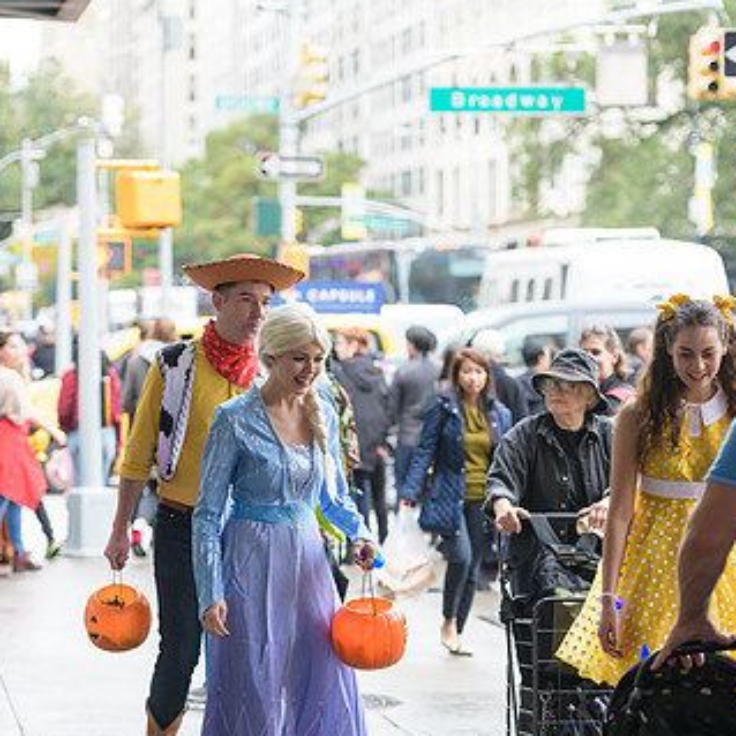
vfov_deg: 12.3
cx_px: 330
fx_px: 3416
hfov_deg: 12.3
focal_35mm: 142
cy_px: 423
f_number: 3.2
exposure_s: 1/250
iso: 400
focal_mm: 92
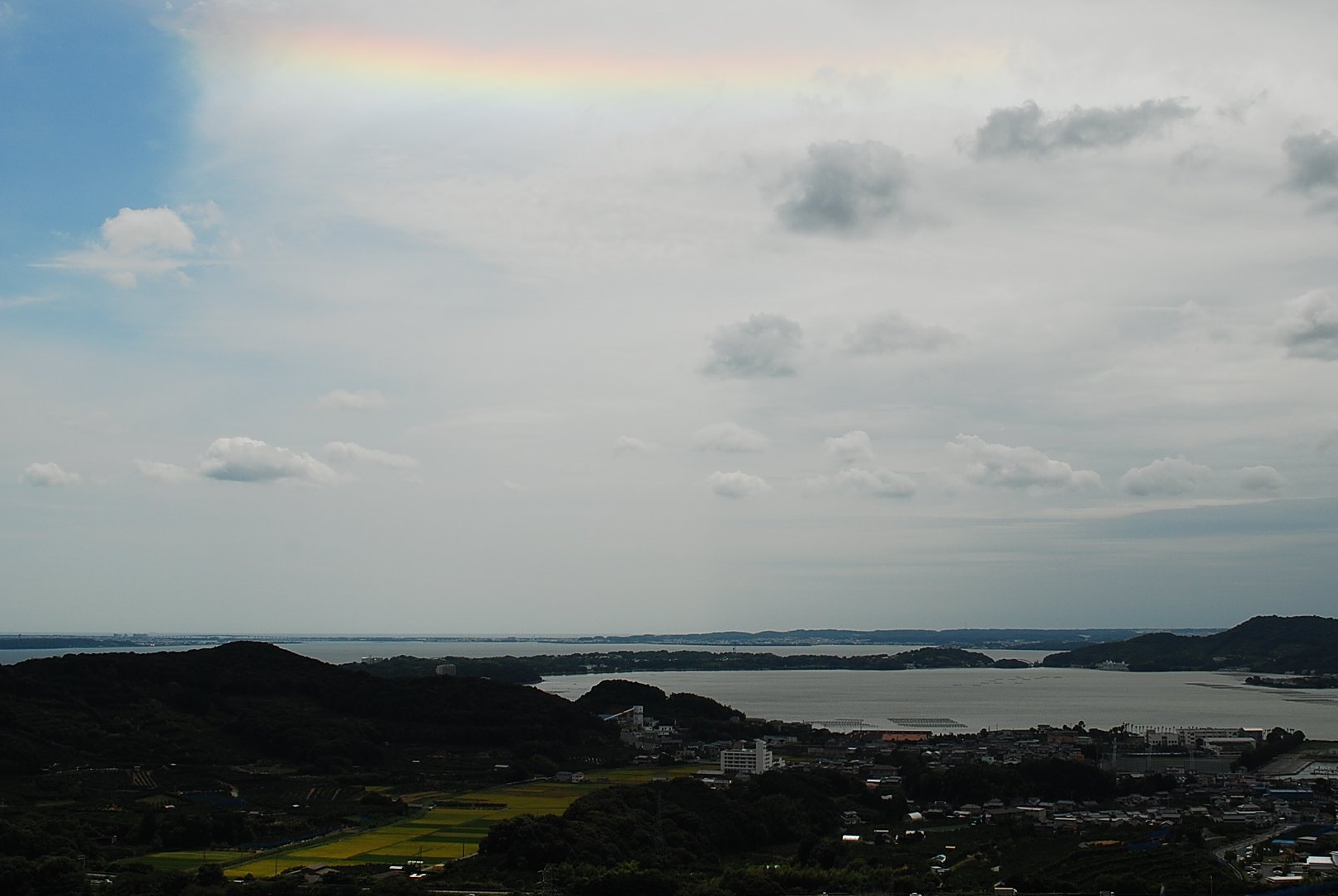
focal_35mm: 43
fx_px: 1600
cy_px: 395
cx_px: 762
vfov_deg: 31.2
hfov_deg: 45.3
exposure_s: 1/400
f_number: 10
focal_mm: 24
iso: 100
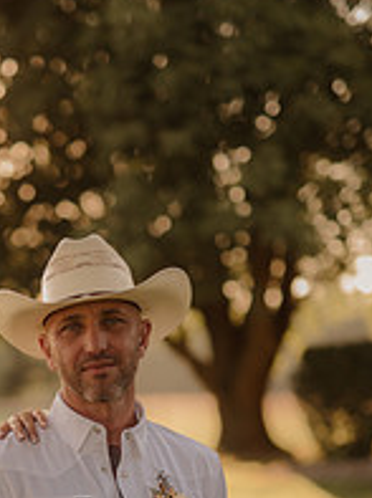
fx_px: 1581
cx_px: 48
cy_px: 450
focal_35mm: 110
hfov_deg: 13.3
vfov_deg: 17.6
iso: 200
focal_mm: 50
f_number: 2.8
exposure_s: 1/640
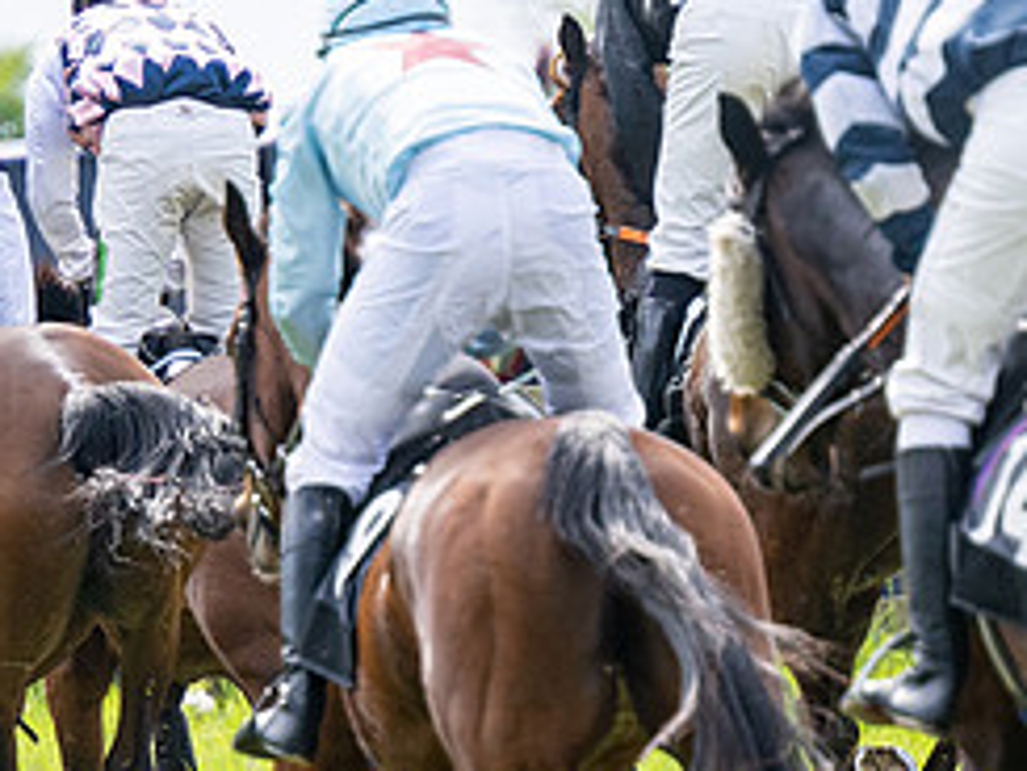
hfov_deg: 2.6
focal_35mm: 774
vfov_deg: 1.9
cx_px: 148
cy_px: 503
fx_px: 22975
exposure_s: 1/2000
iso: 400
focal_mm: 195
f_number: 4
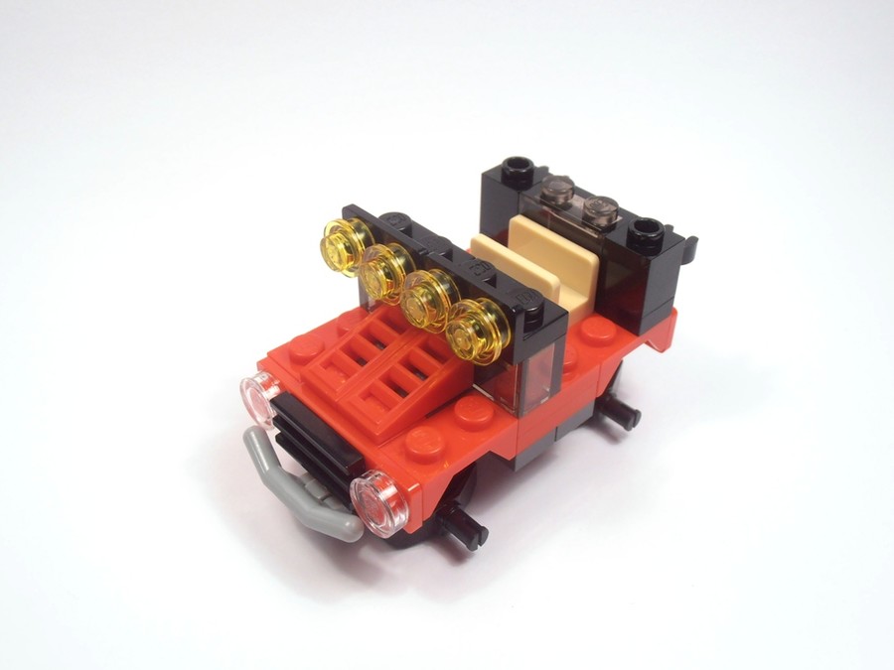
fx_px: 956
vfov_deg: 38.7
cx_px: 447
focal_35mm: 37
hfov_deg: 50.1
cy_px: 335
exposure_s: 1/100
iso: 80
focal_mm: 6.61
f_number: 3.9
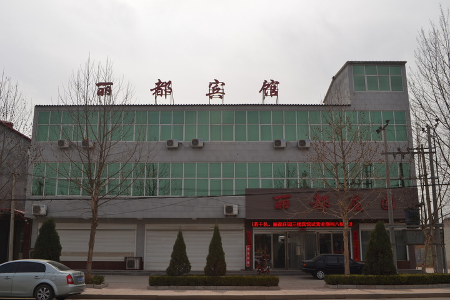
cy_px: 150
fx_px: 450
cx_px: 225
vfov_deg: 36.9
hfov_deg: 53.1
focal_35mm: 36
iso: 100
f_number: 11
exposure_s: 1/200
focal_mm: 24
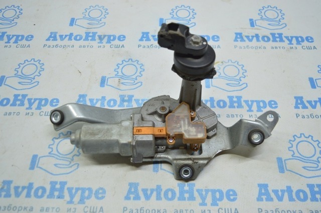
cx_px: 160
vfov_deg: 38.3
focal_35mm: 34
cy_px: 106
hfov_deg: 55.2
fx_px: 307
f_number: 3.8
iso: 400
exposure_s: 1/80
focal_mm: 23
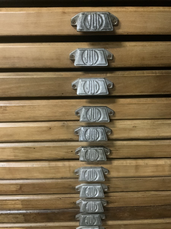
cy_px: 114
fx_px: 191
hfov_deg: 48.2
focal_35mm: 29
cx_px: 86
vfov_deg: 61.7
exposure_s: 1/20
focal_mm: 3
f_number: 1.8
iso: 500
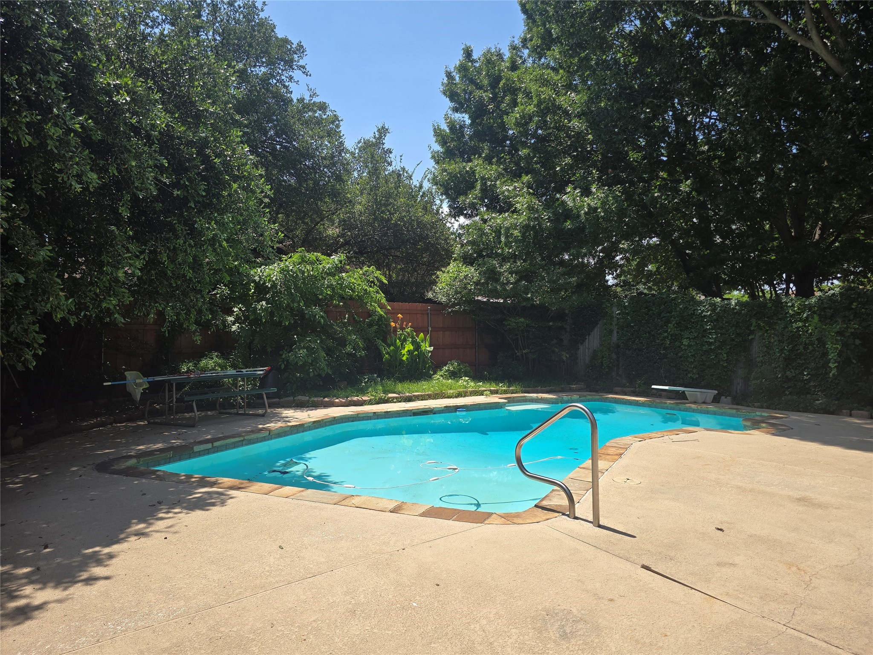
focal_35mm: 23
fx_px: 580
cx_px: 436
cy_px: 328
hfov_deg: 73.9
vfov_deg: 58.9
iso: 12
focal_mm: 6.3
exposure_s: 1/638
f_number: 1.7
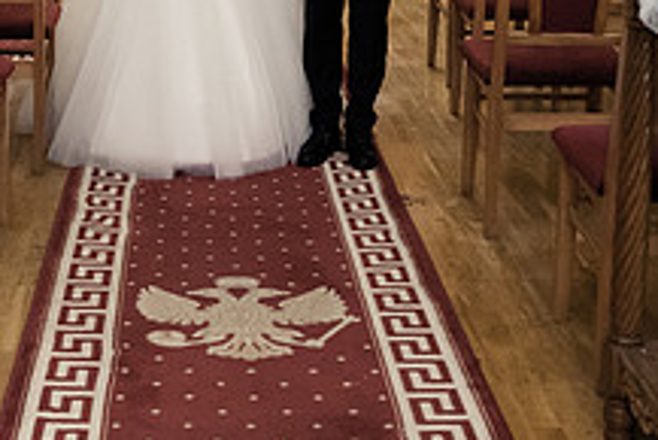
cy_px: -102
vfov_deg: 16.7
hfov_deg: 25.8
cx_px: 197
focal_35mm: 78
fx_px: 1427
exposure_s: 1/125
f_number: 2.8
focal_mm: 28
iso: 6400
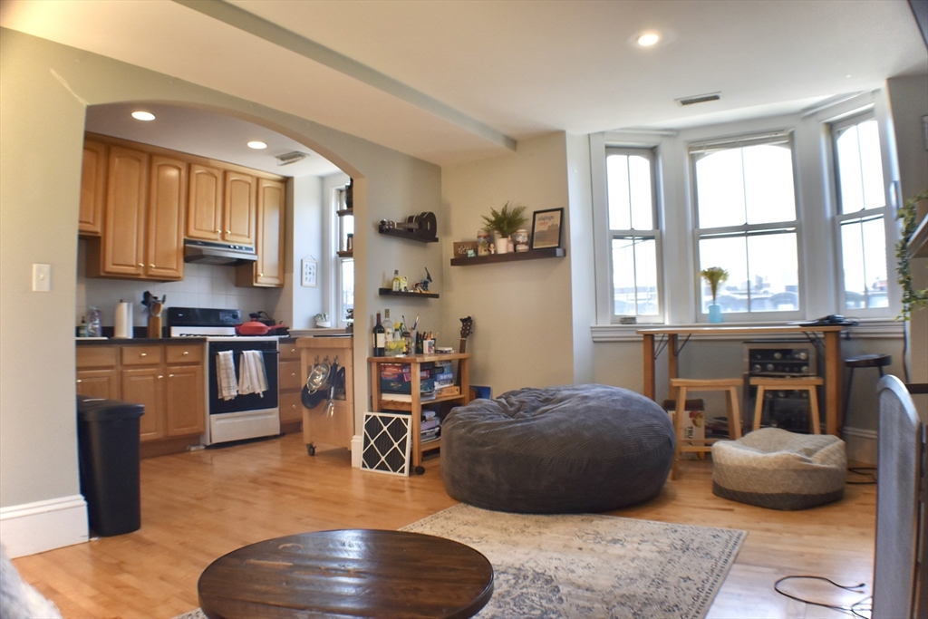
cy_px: 310
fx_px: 812
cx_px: 464
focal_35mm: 32
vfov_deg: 41.7
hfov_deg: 59.5
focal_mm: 21
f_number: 3.8
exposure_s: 1/250
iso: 640
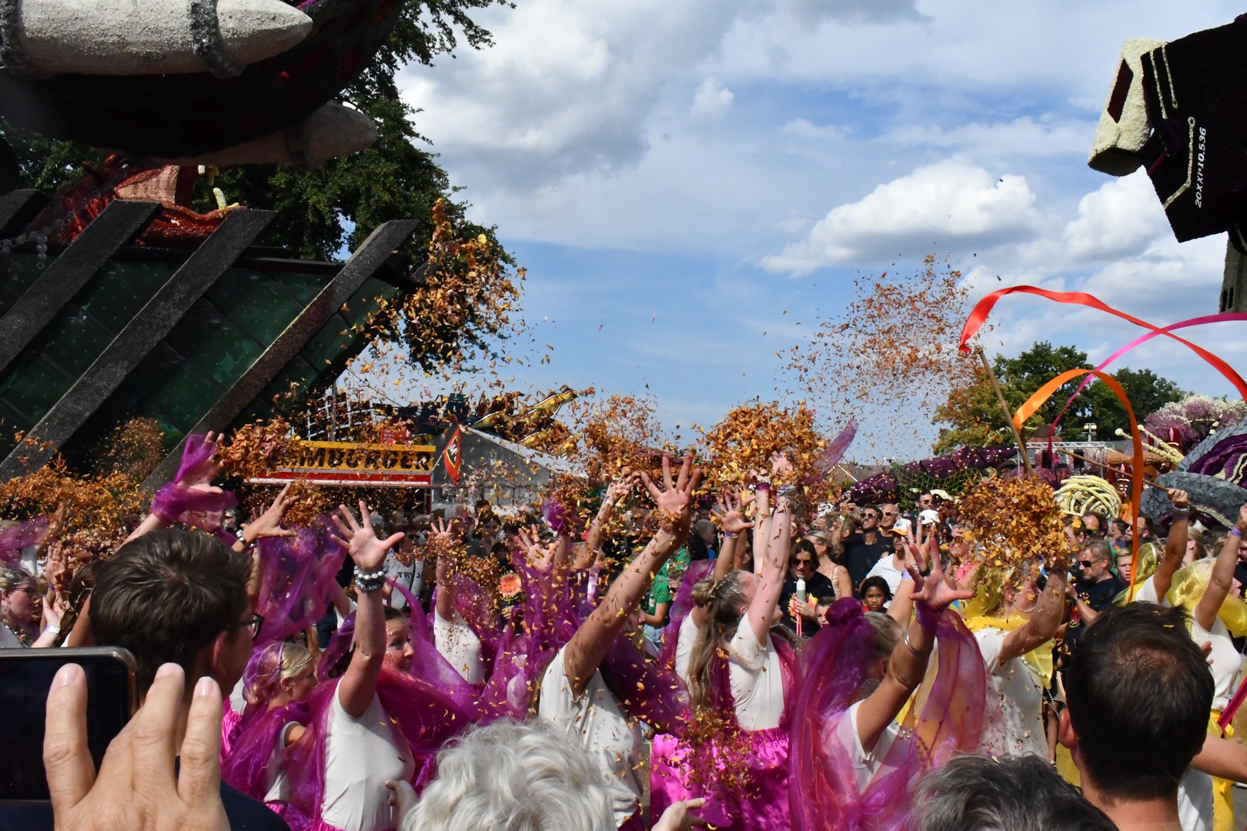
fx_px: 1143
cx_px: 624
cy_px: 416
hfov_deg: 57.2
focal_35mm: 33
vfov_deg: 40.0
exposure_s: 1/3200
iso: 6400
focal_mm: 22
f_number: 25
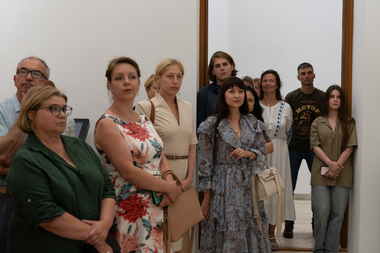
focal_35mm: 52
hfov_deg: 37.8
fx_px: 554
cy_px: 126
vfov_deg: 25.8
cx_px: 190
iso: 1600
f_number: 2.8
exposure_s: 1/320
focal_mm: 35
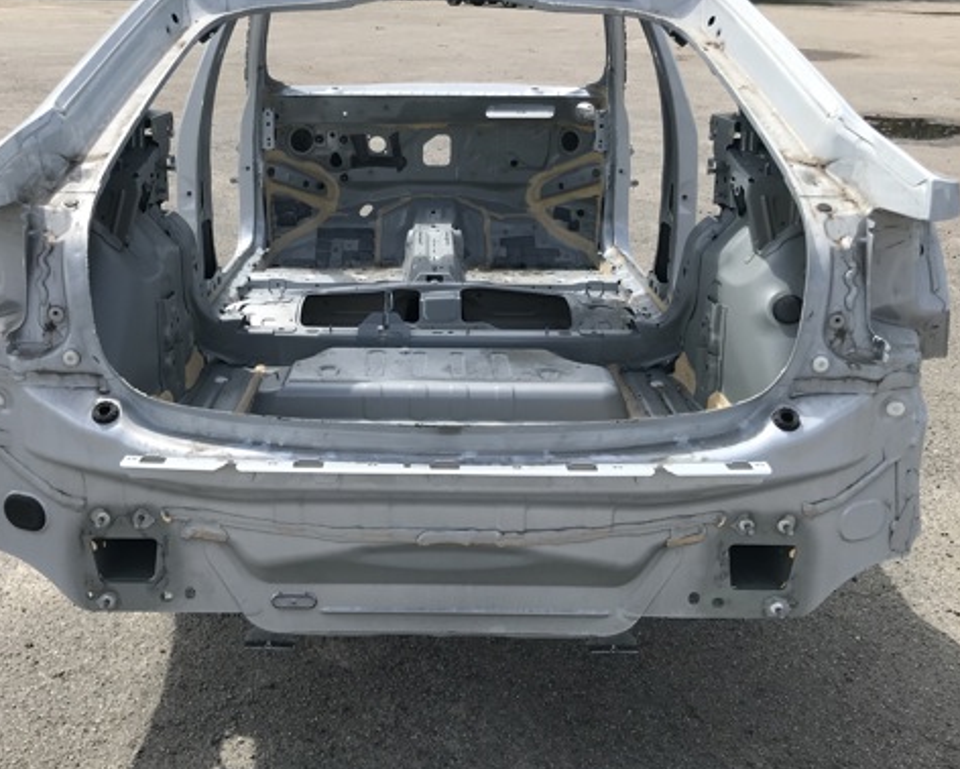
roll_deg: -0.8
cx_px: 413
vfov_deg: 40.1
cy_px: 351
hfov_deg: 48.9
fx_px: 1052
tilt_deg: -18.4
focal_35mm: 37
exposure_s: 1/1681
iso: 20
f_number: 1.8
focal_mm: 3.99
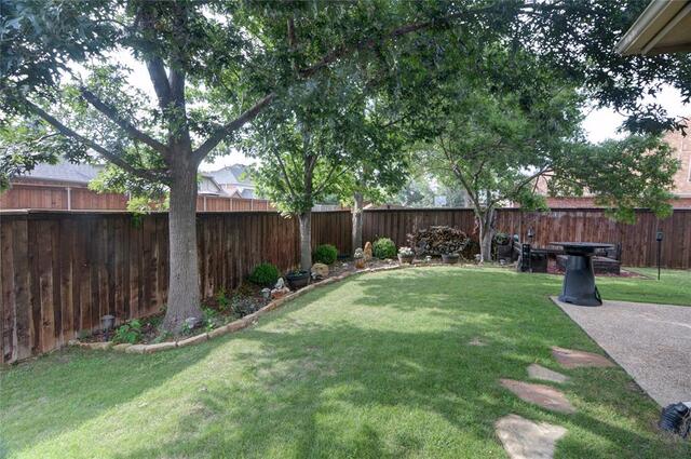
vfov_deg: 71.9
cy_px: 230
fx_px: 316
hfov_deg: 95.1
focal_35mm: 16
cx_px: 346
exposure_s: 1/60
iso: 400
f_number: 8
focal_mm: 11
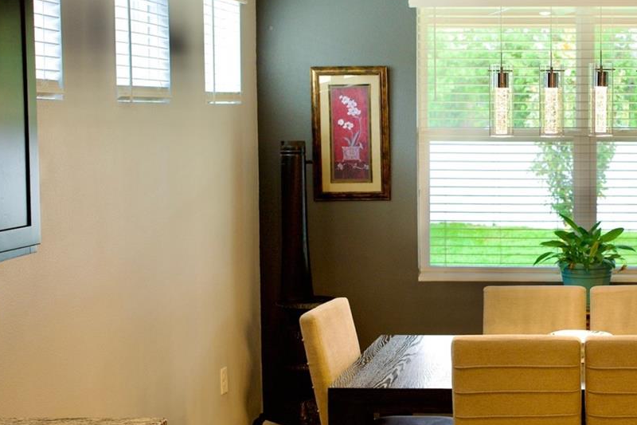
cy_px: 175
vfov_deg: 19.4
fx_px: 1238
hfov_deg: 27.8
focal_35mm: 70
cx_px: 577
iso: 125
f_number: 4
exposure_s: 1/40
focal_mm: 35
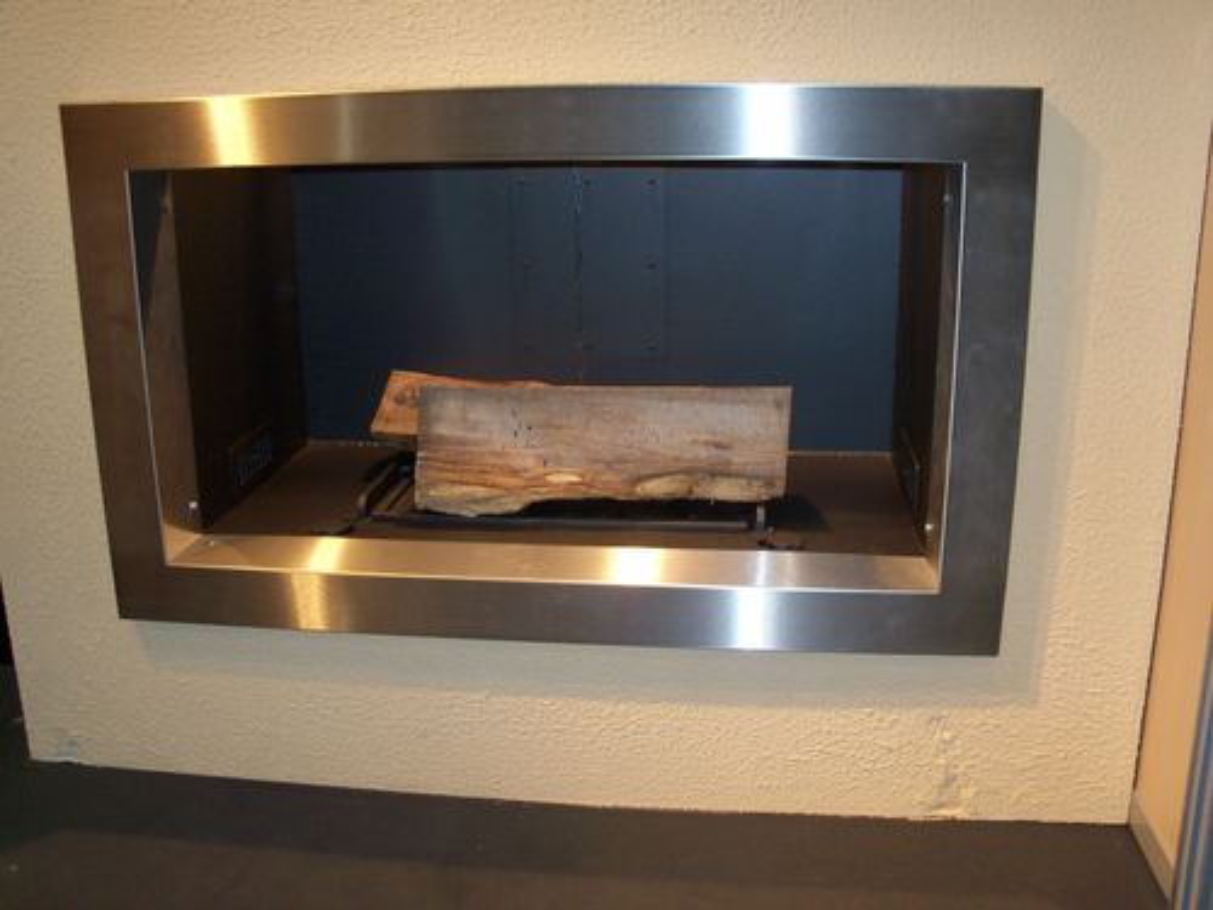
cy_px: 455
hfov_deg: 52.6
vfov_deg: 40.7
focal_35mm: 35
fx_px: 1226
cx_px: 606
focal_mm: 6.3
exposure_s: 1/30
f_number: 3
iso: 100
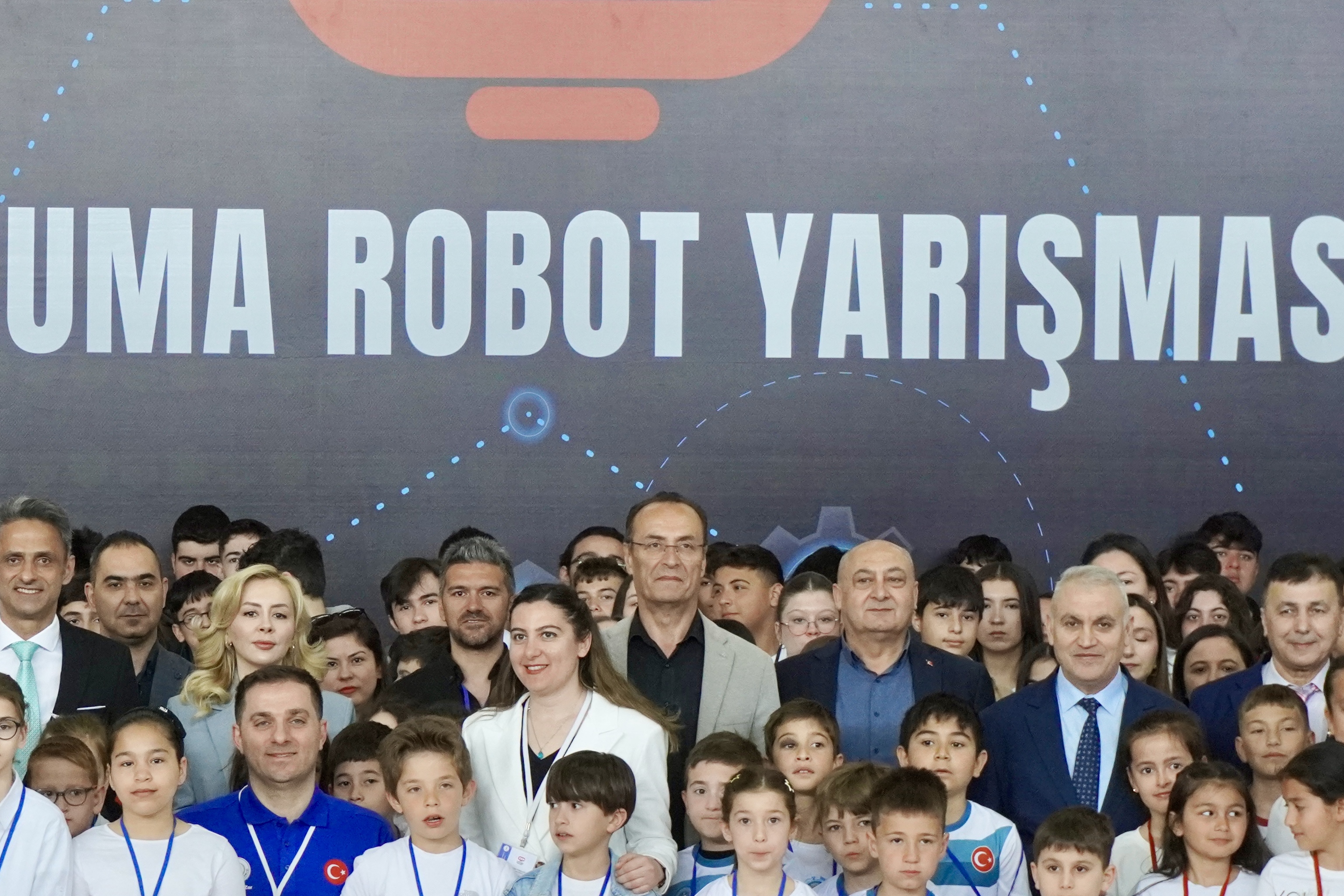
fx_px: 5451
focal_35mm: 146
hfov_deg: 14.0
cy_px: 646
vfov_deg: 9.4
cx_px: 290
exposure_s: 1/160
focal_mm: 50
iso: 1600
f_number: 5.6
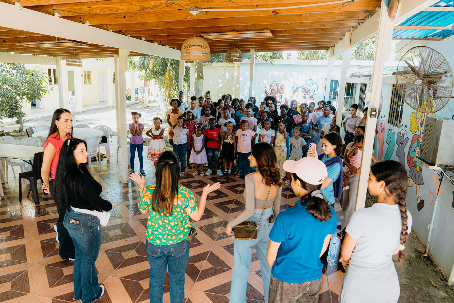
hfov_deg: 71.2
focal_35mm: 25
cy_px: 152
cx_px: 227
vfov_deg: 51.0
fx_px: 317
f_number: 5.6
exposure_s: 1/100
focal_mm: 24
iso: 800
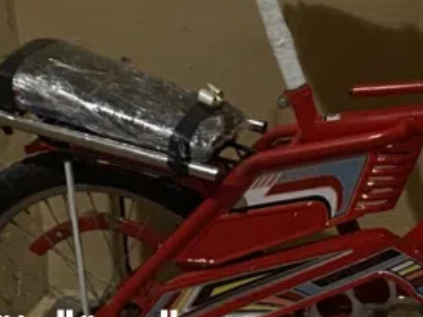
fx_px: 758
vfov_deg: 23.4
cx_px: 415
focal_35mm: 62
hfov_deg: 29.3
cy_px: 82
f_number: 1.8
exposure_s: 1/40
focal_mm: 4.25
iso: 500
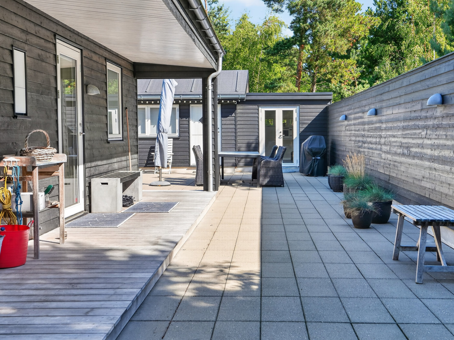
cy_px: 152
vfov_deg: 31.5
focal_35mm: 46
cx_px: 246
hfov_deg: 41.2
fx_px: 603
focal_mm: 35
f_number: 8
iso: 400
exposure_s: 1/50
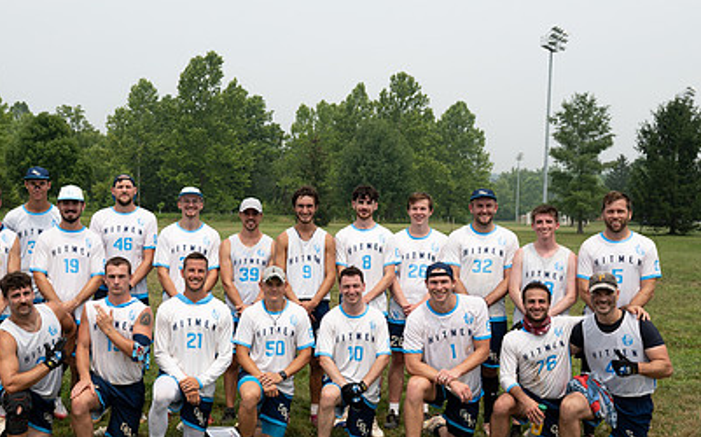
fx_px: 802
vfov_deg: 30.5
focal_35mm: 42
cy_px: 243
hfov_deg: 46.9
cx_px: 268
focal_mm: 26
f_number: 5
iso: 110
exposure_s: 1/1250
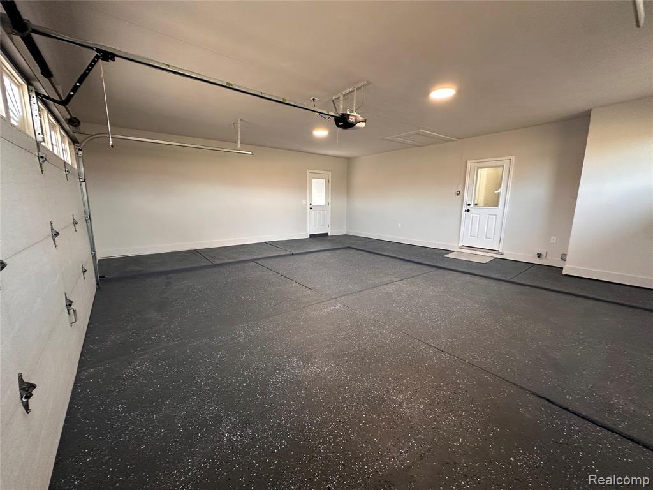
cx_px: 326
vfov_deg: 85.7
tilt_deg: -9.2
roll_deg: +0.3
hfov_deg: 102.1
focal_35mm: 14
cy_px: 245
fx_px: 264
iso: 200
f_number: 2.2
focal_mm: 2.22
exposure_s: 1/60
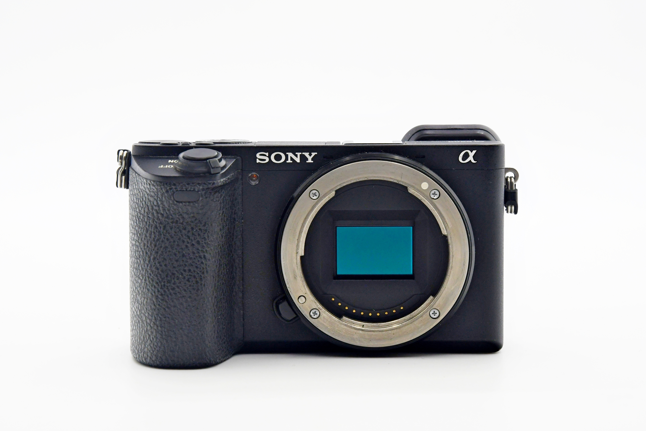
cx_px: 323
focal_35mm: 90
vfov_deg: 15.2
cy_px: 216
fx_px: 1615
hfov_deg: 22.6
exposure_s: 1/200
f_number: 9
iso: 1250
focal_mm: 60
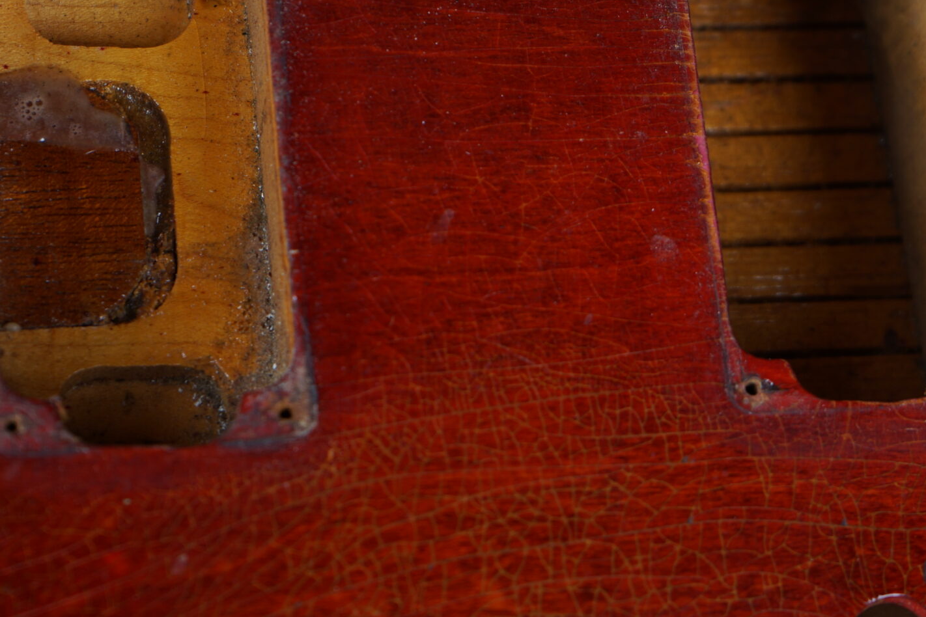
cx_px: 552
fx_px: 3241
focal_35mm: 126
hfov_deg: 16.2
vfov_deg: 10.8
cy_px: 90
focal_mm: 70
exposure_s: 1/100
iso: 100
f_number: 5.6
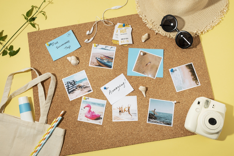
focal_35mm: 44
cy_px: 78
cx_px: 117
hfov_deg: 44.5
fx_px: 286
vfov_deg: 30.5
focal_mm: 44
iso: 200
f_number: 8
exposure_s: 1/125
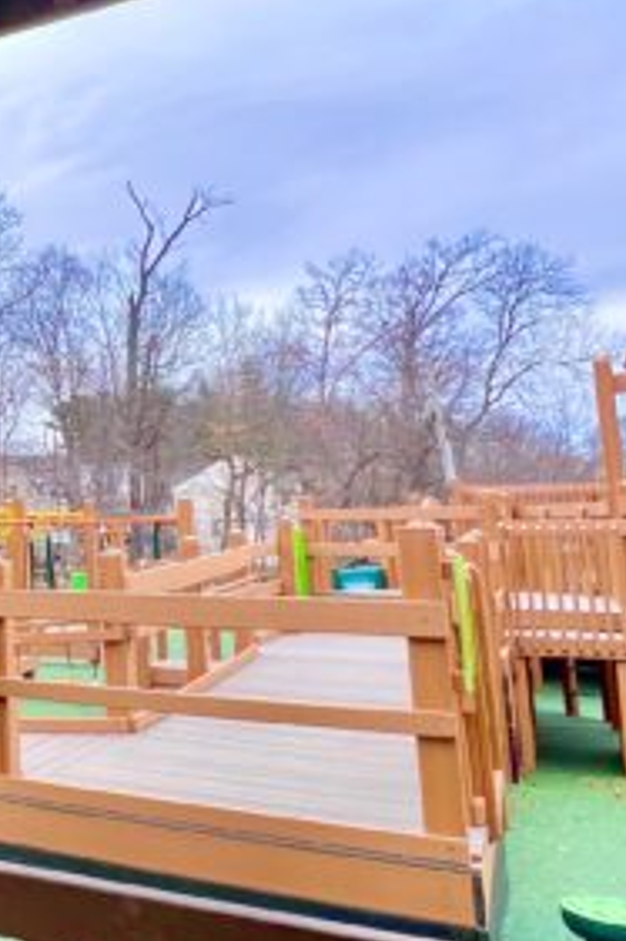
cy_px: 395
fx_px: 966
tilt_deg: +6.6
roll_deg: +1.0
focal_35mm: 37
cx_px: -214
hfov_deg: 28.5
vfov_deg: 51.7
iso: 32
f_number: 1.8
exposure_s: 1/649
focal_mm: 1.57
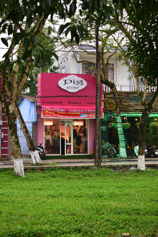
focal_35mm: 82
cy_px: 118
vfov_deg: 24.6
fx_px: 543
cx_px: 79
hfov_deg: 16.6
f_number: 6.3
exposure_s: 1/15
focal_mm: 55
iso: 450
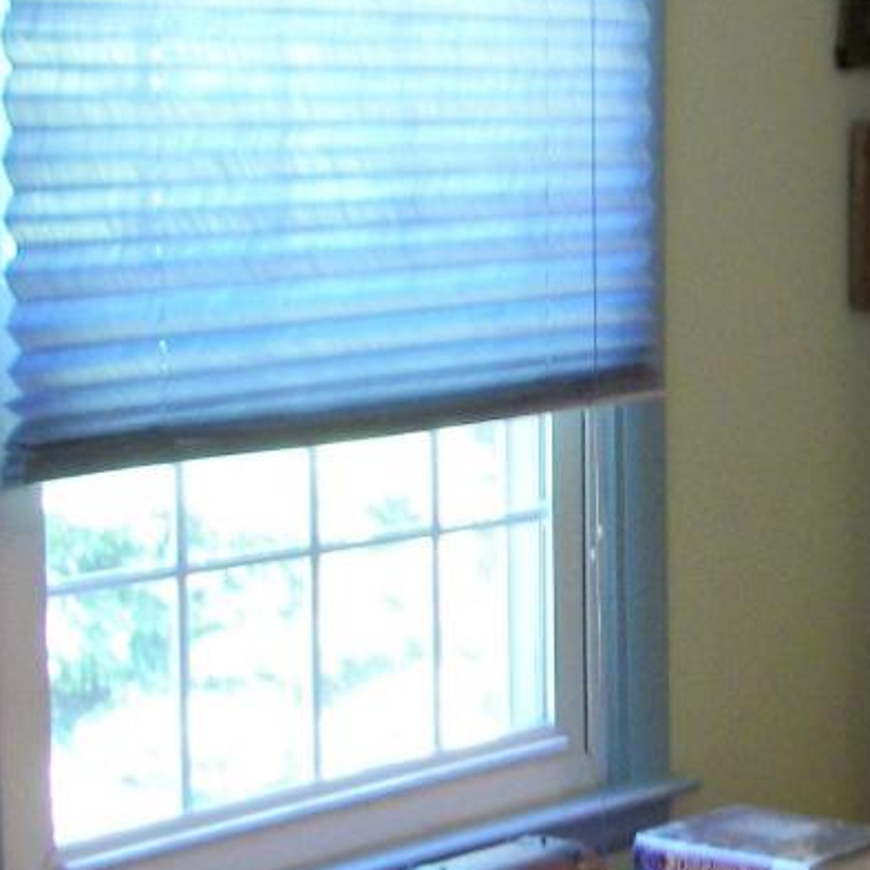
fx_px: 3213
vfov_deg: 15.4
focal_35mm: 113
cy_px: 523
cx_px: 1482
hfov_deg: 14.0
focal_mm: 6.3
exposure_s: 1/15
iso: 160
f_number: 3.1
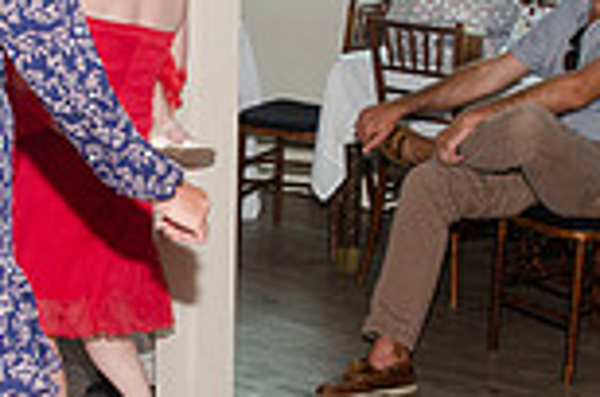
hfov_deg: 20.0
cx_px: 183
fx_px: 1696
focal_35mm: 102
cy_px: 171
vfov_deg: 13.4
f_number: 5.6
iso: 400
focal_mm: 18
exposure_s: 1/60
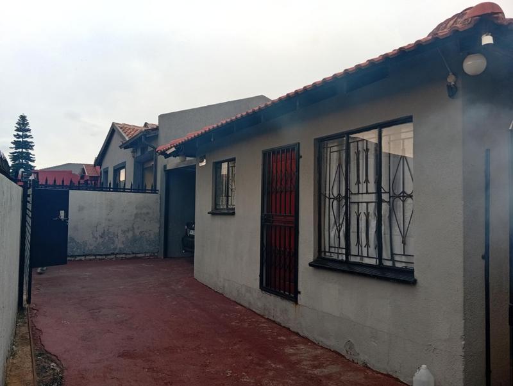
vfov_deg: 53.2
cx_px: 256
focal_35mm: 26
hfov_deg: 67.2
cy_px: 193
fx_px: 386
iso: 98
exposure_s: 1/50
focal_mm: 3.96
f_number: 1.8
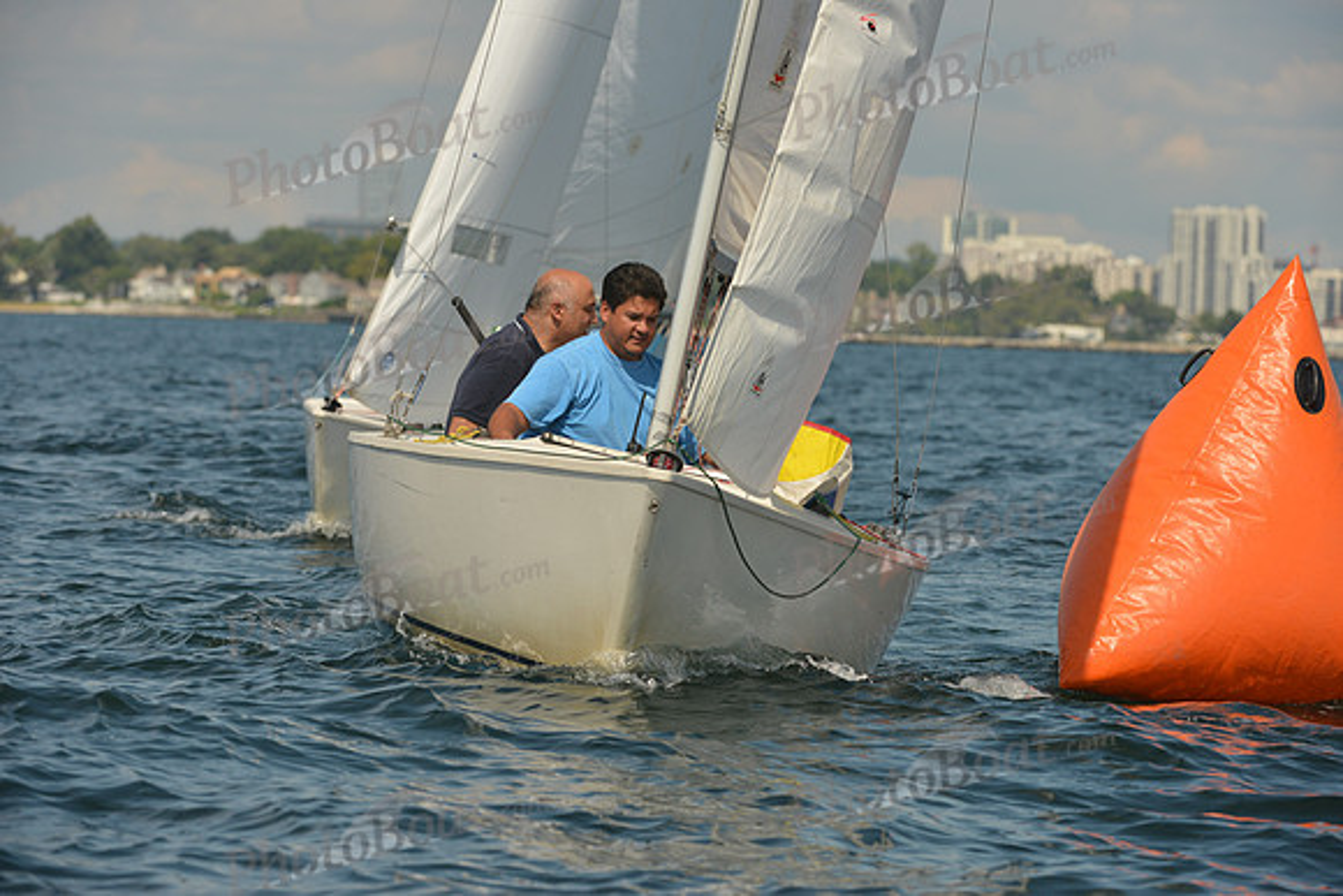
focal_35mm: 210
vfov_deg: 6.5
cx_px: 672
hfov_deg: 9.8
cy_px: 448
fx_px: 7836
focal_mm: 210
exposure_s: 1/1250
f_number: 7.1
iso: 320
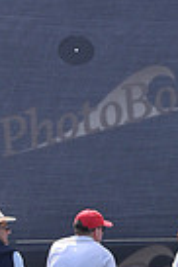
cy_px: 361
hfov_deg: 4.5
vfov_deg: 6.9
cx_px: 377
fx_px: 2208
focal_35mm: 297
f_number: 5.6
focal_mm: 70
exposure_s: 1/1000
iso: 320
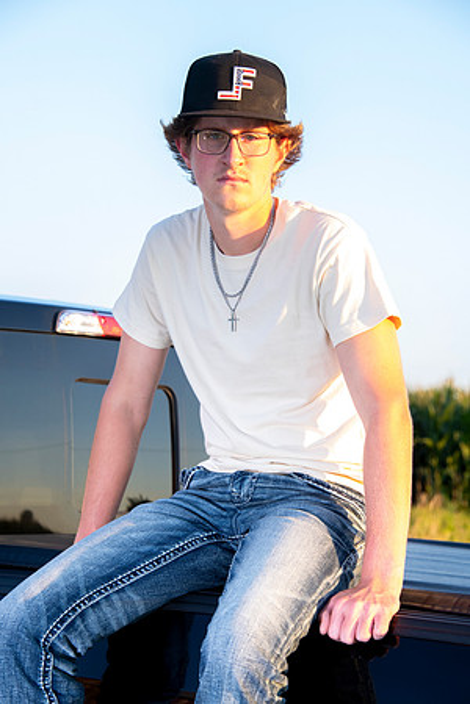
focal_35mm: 105
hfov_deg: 13.0
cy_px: 352
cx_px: 235
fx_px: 2056
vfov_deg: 19.5
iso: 1000
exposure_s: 1/160
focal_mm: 105
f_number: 8
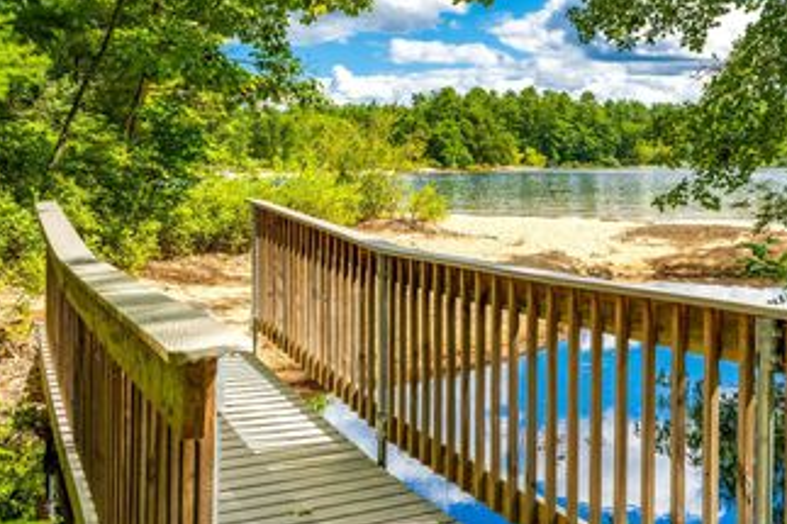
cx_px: 577
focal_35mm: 48
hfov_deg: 40.1
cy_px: 162
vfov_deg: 27.8
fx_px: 1049
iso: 50
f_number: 8
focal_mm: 31
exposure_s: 1/250
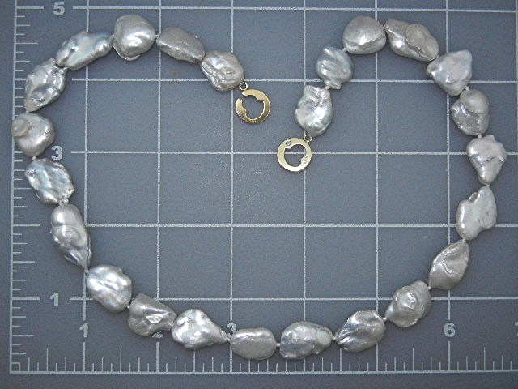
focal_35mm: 39
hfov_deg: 47.9
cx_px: 259
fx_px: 584
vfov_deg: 36.8
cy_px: 194
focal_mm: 7.1
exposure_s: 1/30
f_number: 7.4
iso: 675
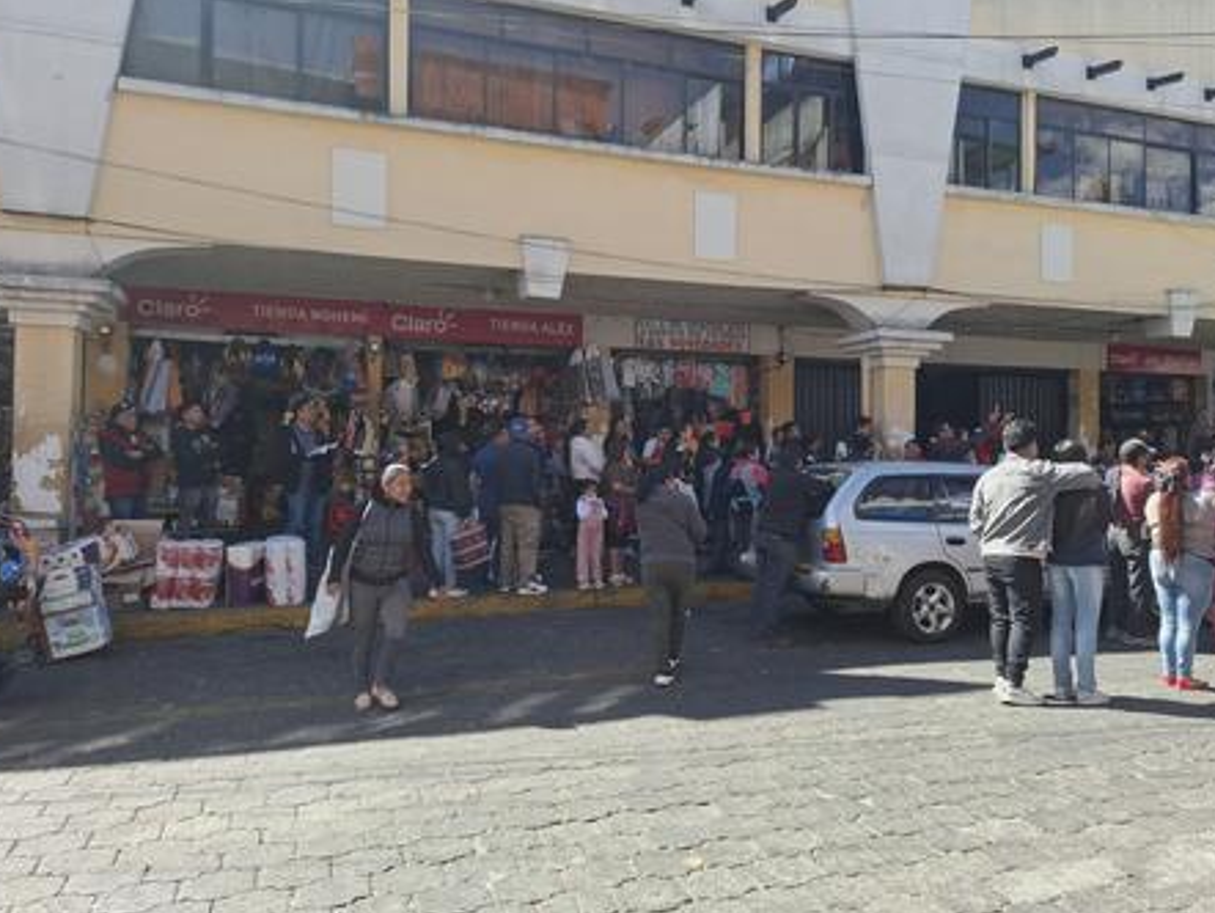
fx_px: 913
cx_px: 646
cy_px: 419
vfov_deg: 53.0
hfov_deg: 67.2
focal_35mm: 26
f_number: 1.8
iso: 50
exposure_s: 1/390
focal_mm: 5.54
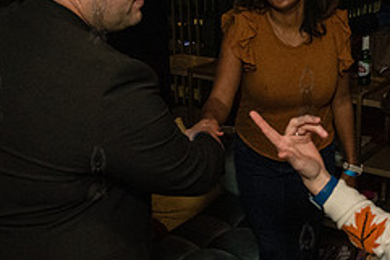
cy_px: 94
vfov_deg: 21.5
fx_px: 683
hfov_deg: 31.4
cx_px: 284
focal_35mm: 63
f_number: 5
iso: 6400
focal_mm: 24
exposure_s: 1/200
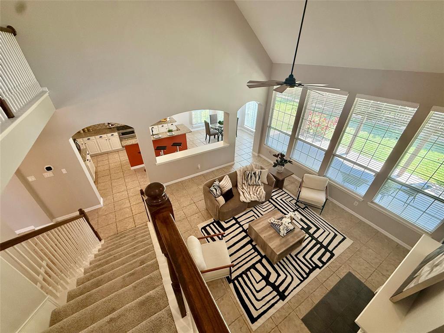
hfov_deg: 102.1
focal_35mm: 14
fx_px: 180
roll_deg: -0.6
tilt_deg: -32.5
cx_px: 222
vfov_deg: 85.7
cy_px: 166
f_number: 2.2
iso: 160
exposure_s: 1/120
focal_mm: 2.22
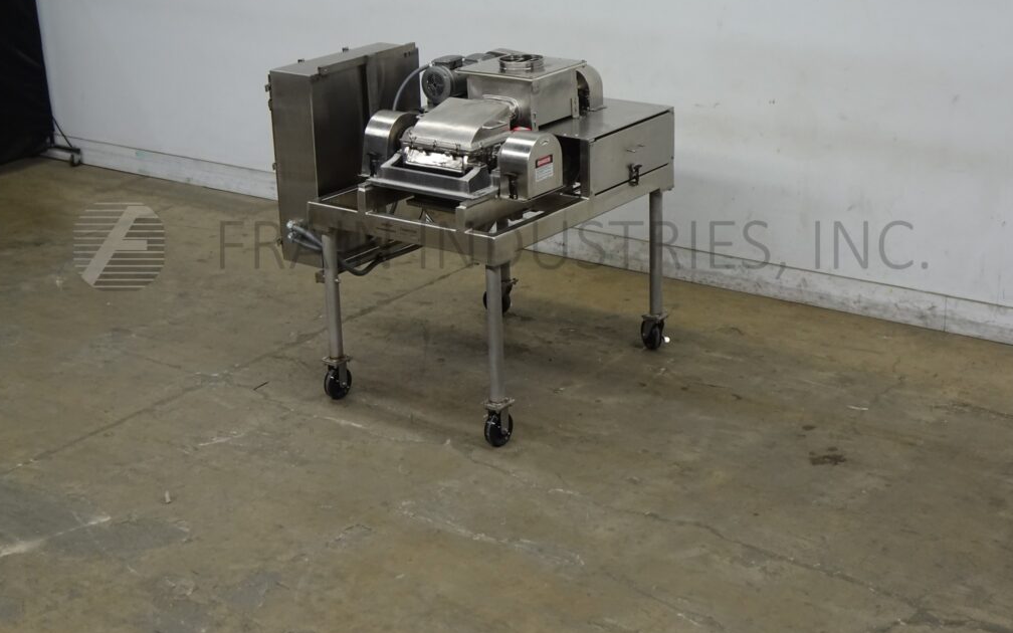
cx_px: 506
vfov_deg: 23.1
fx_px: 1546
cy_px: 275
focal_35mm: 56
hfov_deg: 36.3
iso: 200
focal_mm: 8.35
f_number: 4.5
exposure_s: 1/60
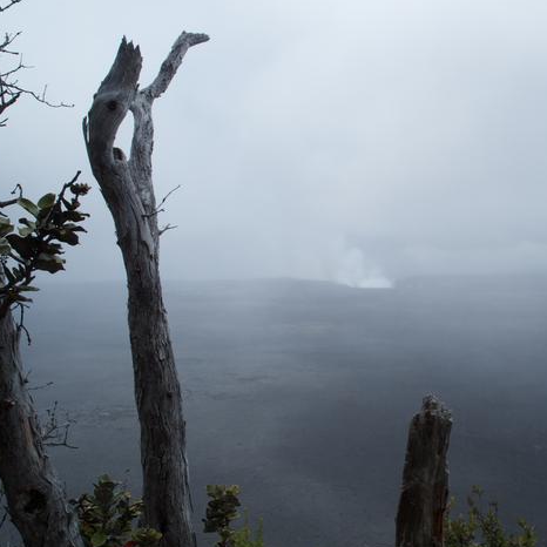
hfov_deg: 47.8
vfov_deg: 48.4
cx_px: 357
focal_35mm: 34
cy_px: 278
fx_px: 608
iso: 100
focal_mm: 6
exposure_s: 1/831
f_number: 5.6
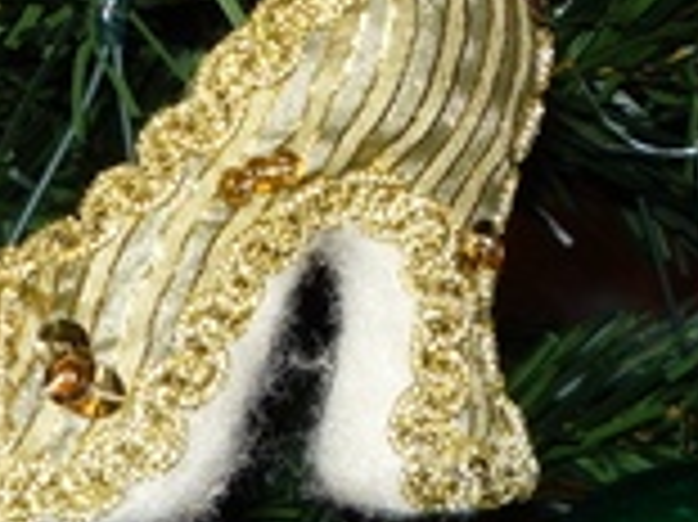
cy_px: 135
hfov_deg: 21.0
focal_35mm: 93
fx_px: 1874
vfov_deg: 15.8
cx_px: 221
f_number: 4
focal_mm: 5.2
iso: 100
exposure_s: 1/30
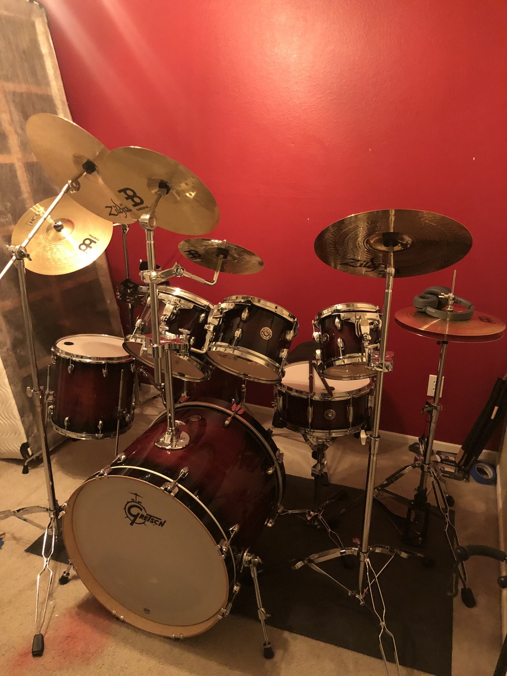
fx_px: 547
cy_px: 338
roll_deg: -1.3
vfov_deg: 63.4
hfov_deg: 49.7
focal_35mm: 28
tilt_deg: -18.7
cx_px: 254
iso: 125
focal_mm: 4
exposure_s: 1/4
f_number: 1.8
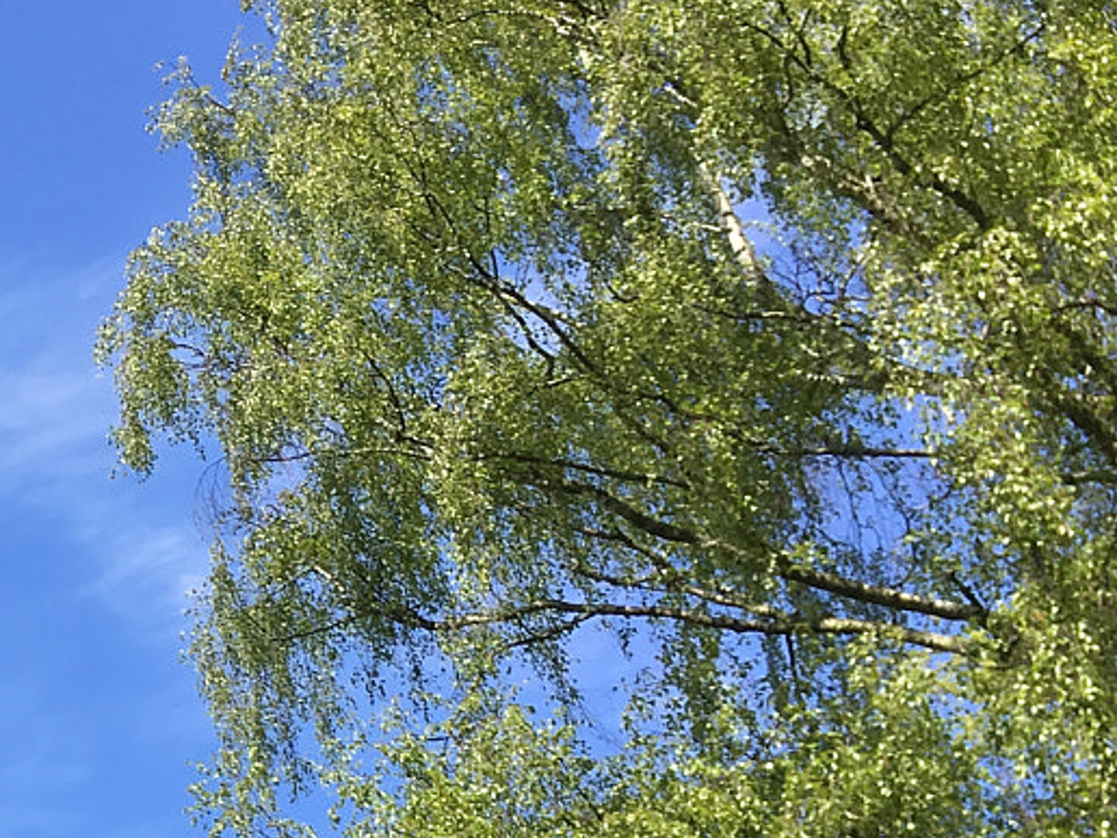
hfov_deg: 19.1
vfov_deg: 15.9
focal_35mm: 90
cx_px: -561
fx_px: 2904
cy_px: 964
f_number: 2.2
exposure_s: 1/746
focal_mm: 4.15
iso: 25
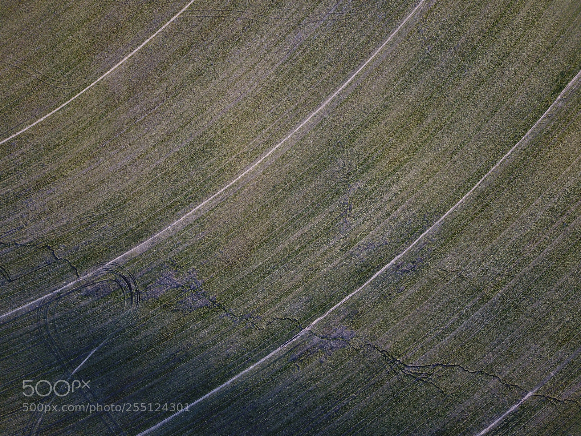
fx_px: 436
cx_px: 290
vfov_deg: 53.1
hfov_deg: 67.3
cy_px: 218
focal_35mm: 26
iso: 200
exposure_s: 1/120
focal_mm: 4.73
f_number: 2.2
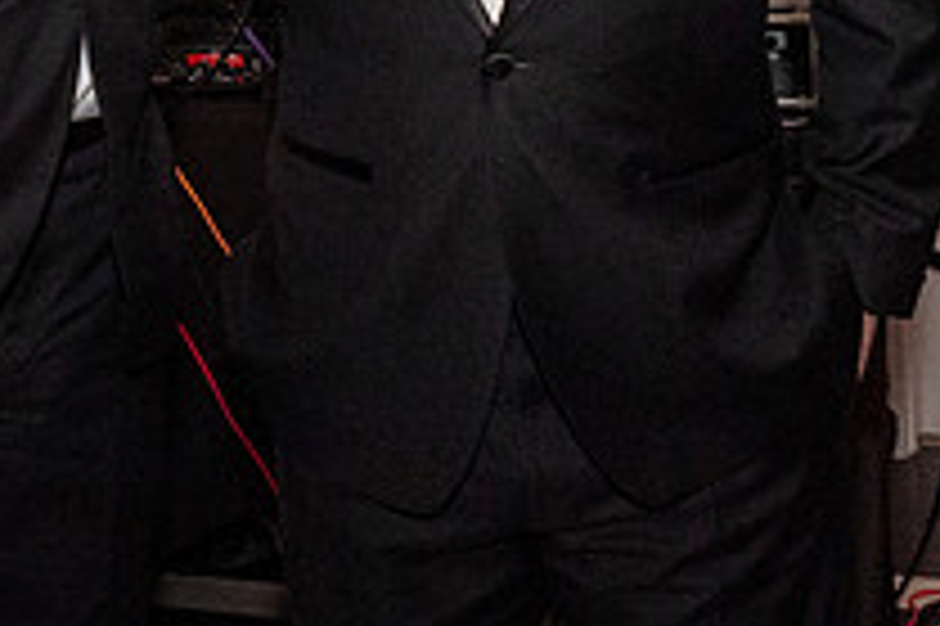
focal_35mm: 86
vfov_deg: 15.0
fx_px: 2244
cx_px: 117
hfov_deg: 23.1
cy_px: -232
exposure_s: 1/80
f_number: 9
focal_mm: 21
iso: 2000
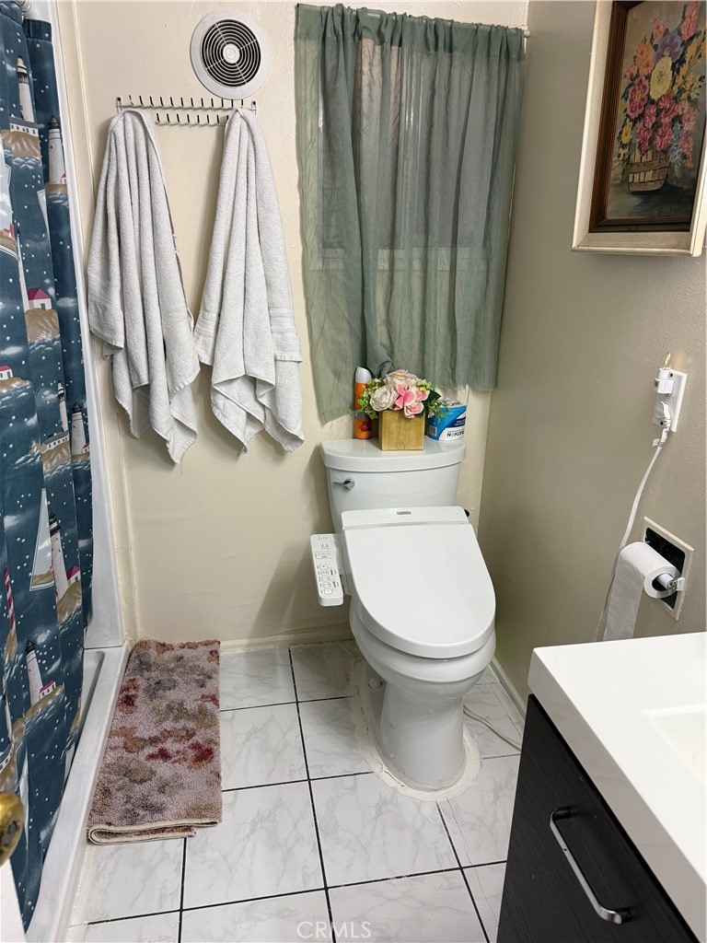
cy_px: 472
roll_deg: -2.2
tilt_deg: -17.8
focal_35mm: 24
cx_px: 354
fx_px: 654
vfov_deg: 71.6
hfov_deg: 56.8
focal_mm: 6.76
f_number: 1.78
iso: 200
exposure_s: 1/120
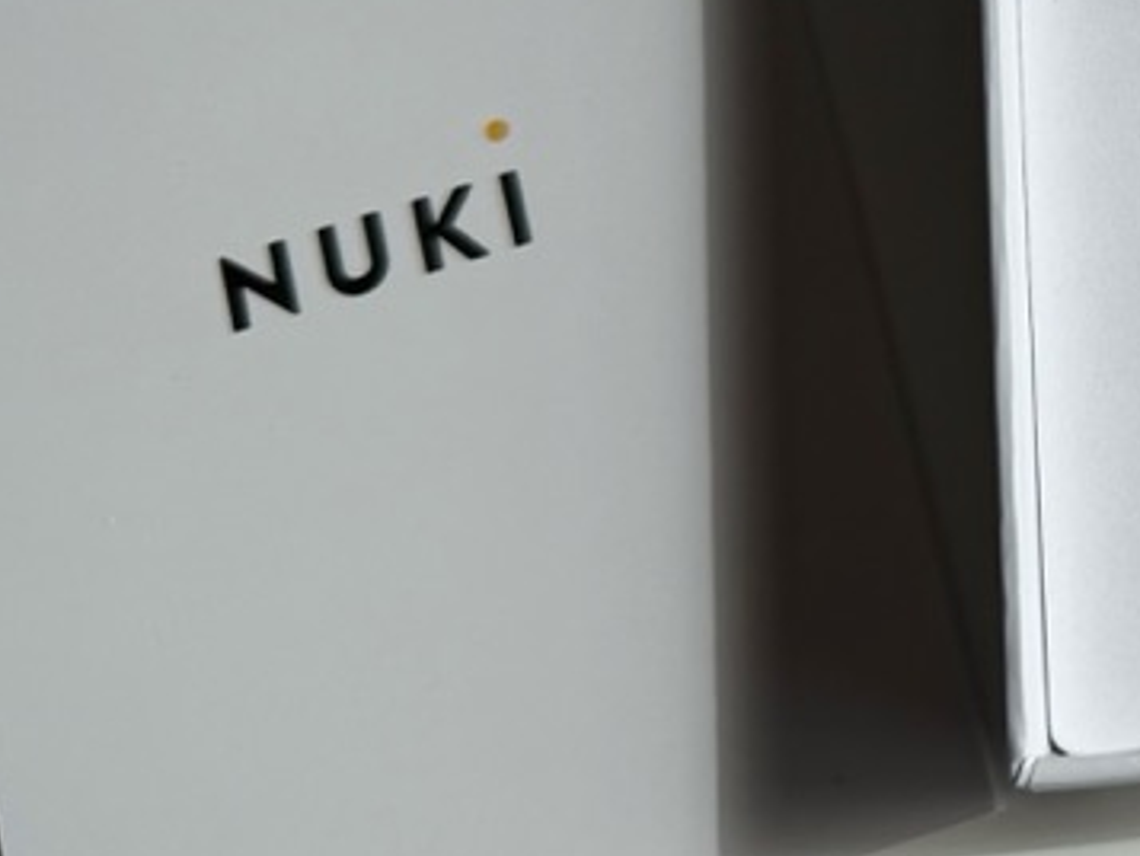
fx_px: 2833
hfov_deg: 19.7
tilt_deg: -73.9
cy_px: -45
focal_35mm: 86
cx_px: 1724
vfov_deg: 16.7
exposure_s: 1/3953
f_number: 1.78
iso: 80
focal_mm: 6.76
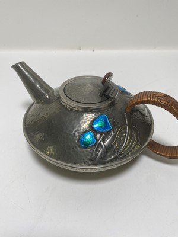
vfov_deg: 67.3
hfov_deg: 53.1
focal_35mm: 26
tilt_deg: -38.7
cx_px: 89
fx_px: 178
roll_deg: +0.4
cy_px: 118
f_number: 1.8
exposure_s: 1/134
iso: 32
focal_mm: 4.25
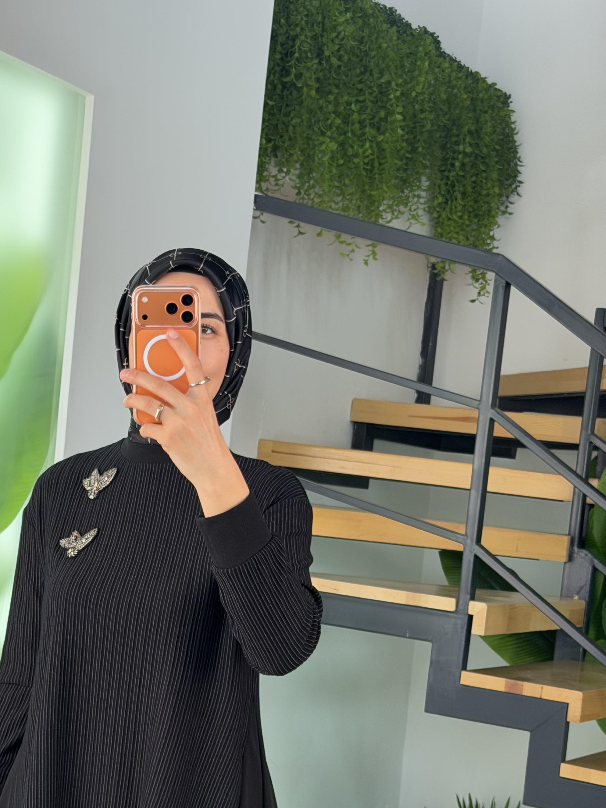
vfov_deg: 26.4
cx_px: 147
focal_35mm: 73
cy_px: 593
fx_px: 1704
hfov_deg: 20.0
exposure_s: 1/185
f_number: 1.78
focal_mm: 6.76
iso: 80
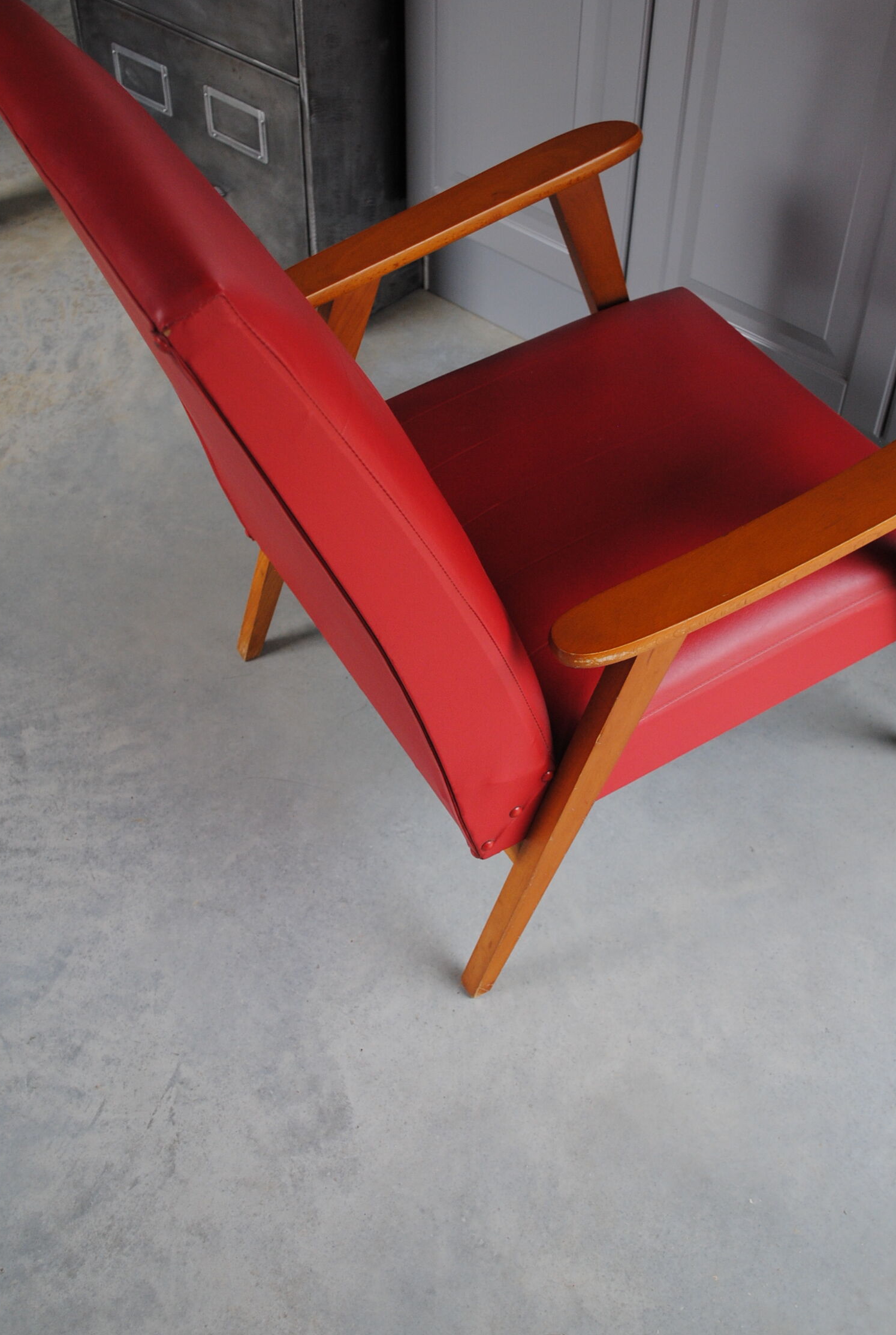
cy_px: 683
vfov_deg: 49.5
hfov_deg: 34.3
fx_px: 1449
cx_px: 478
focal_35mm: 39
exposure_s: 1/30
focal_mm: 20
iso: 280
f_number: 3.8
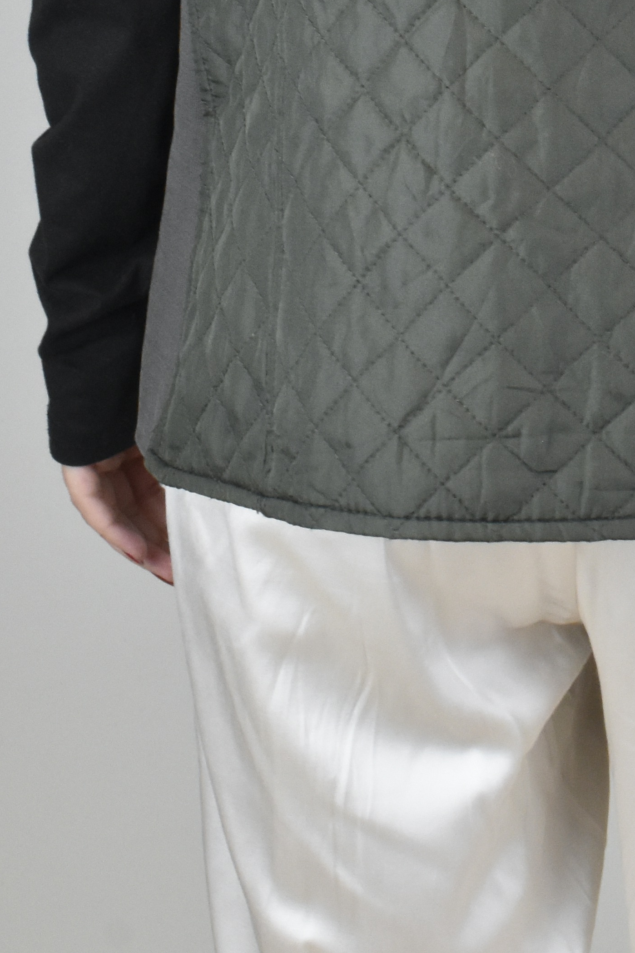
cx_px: 660
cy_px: -217
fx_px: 3293
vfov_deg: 15.8
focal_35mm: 124
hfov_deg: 10.9
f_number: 13
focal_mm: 29
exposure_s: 1/50
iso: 1600
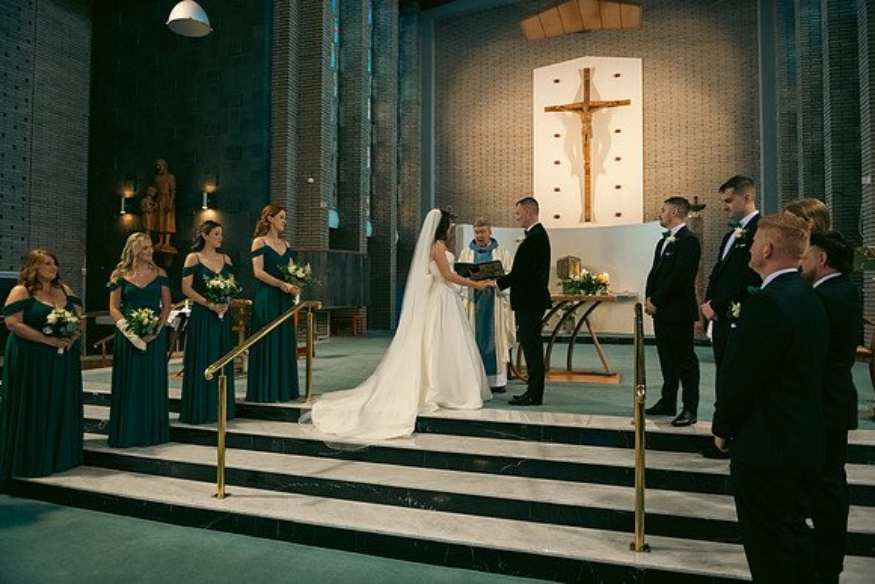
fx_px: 583
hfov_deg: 73.7
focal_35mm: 24
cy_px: 292
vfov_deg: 53.2
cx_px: 438
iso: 1000
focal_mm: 24
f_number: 3.5
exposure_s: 1/160
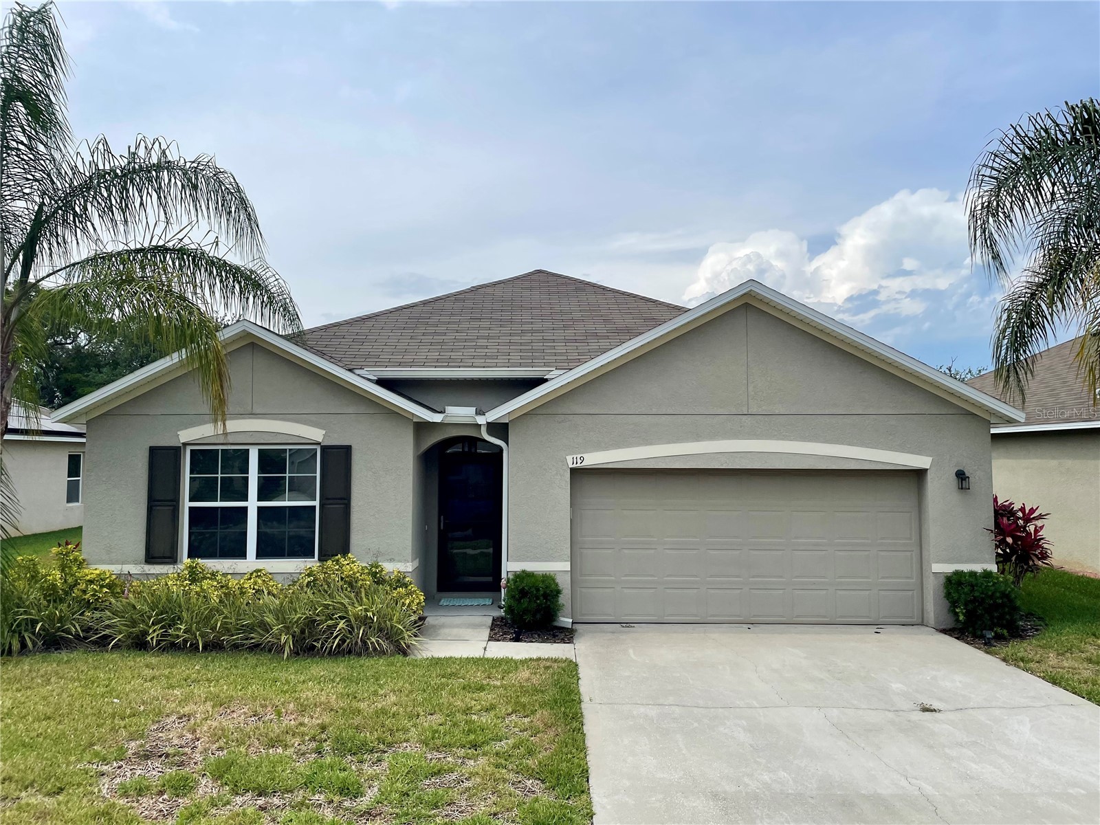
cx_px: 550
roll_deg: +0.4
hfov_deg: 67.3
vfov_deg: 53.1
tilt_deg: +4.1
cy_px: 412
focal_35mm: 26
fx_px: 826
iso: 32
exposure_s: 1/6494
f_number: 1.6
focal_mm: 4.2
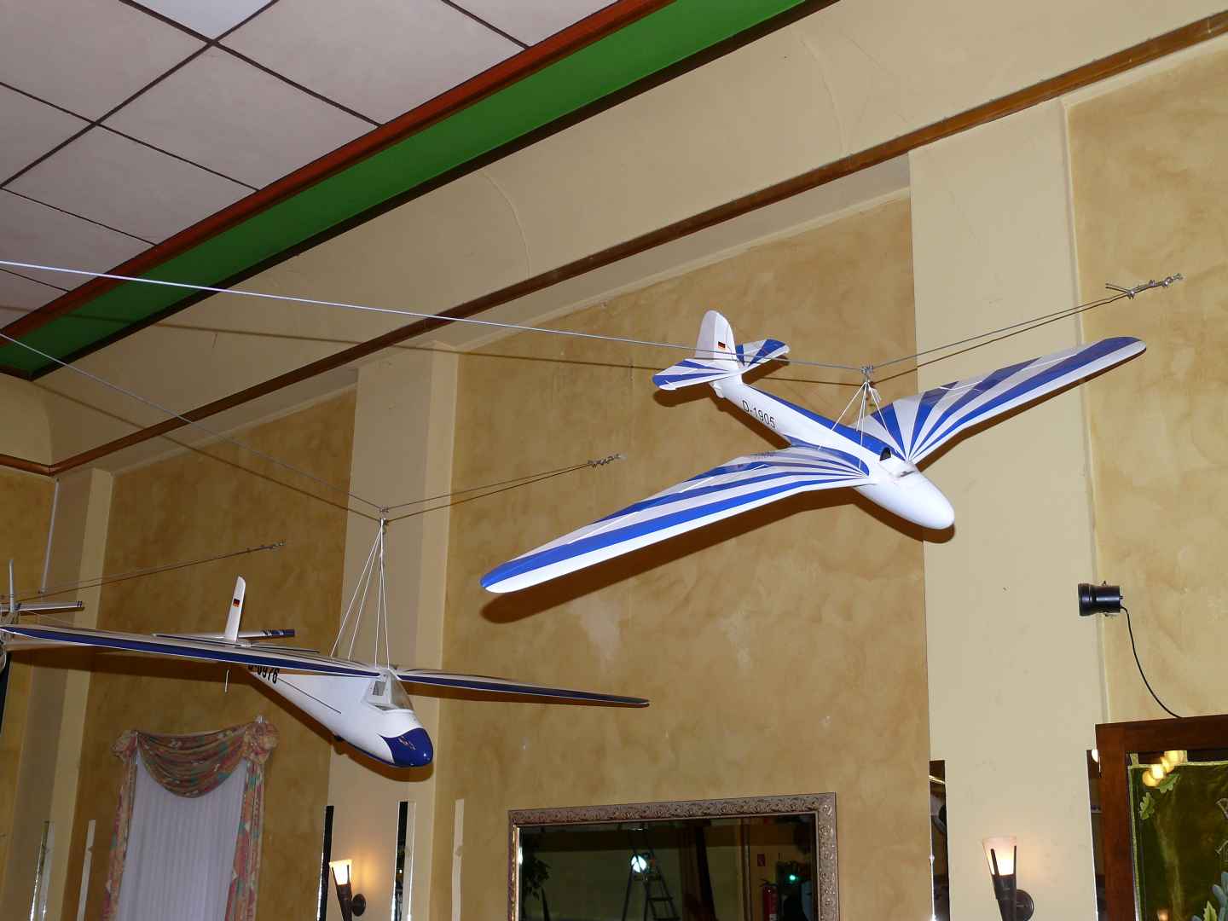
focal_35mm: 44
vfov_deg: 32.9
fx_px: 1561
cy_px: 460
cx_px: 614
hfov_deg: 42.9
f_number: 3.2
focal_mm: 9.2
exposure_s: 1/125
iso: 100
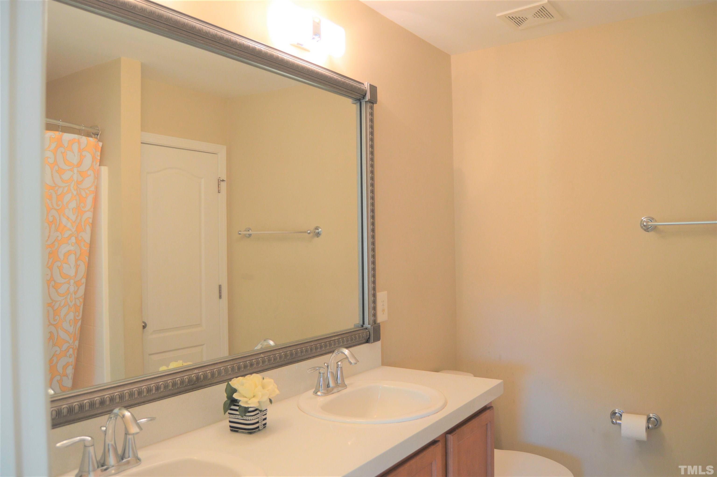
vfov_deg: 47.8
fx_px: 537
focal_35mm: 27
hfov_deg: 67.4
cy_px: 238
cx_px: 358
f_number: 4
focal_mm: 18
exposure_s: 1/60
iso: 400
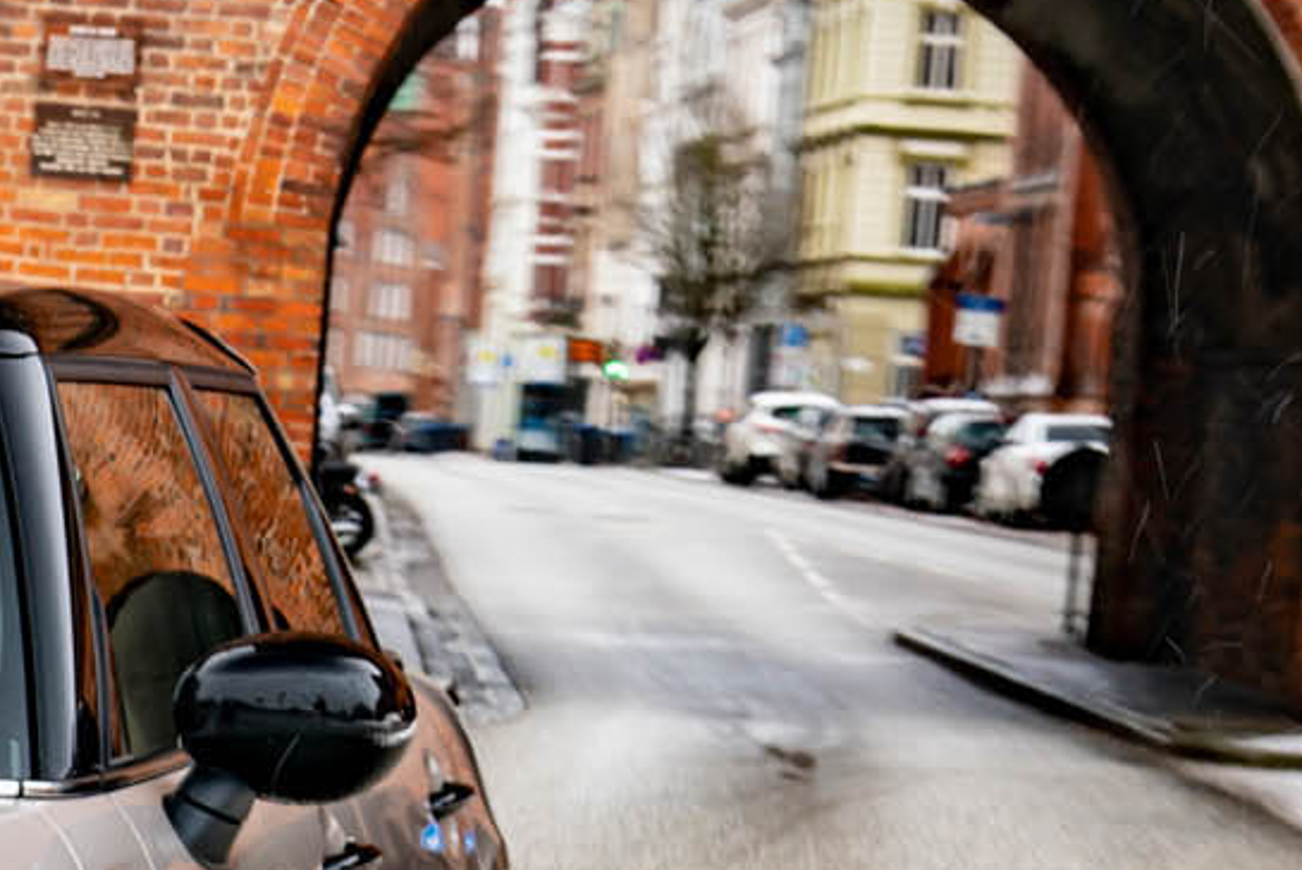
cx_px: -669
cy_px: 786
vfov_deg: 8.1
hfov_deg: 11.6
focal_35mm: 169
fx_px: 6115
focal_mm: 48
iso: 100
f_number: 6.3
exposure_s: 1/20
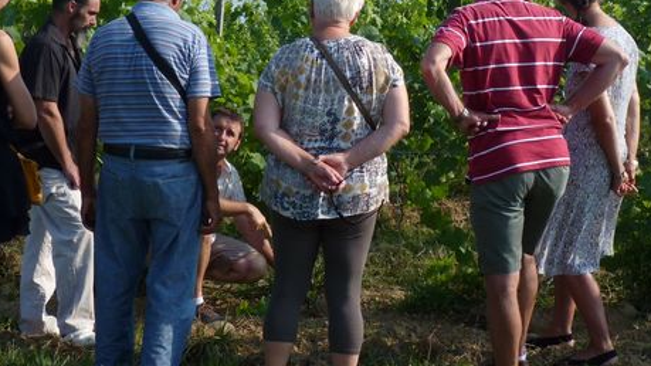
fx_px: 1312
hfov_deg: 27.9
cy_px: 88
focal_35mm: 76
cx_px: 328
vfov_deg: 15.8
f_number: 3
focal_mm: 7.2
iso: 80
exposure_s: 1/1000
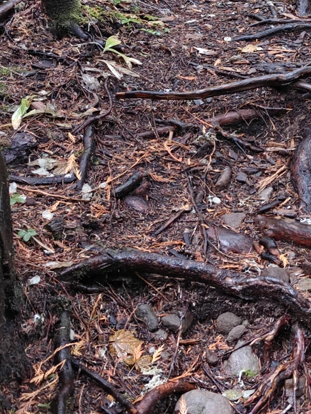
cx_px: 439
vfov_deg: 23.6
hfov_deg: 17.4
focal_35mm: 78
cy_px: -28
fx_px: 934
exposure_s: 1/264
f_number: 1.6
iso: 2000
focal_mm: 6.06
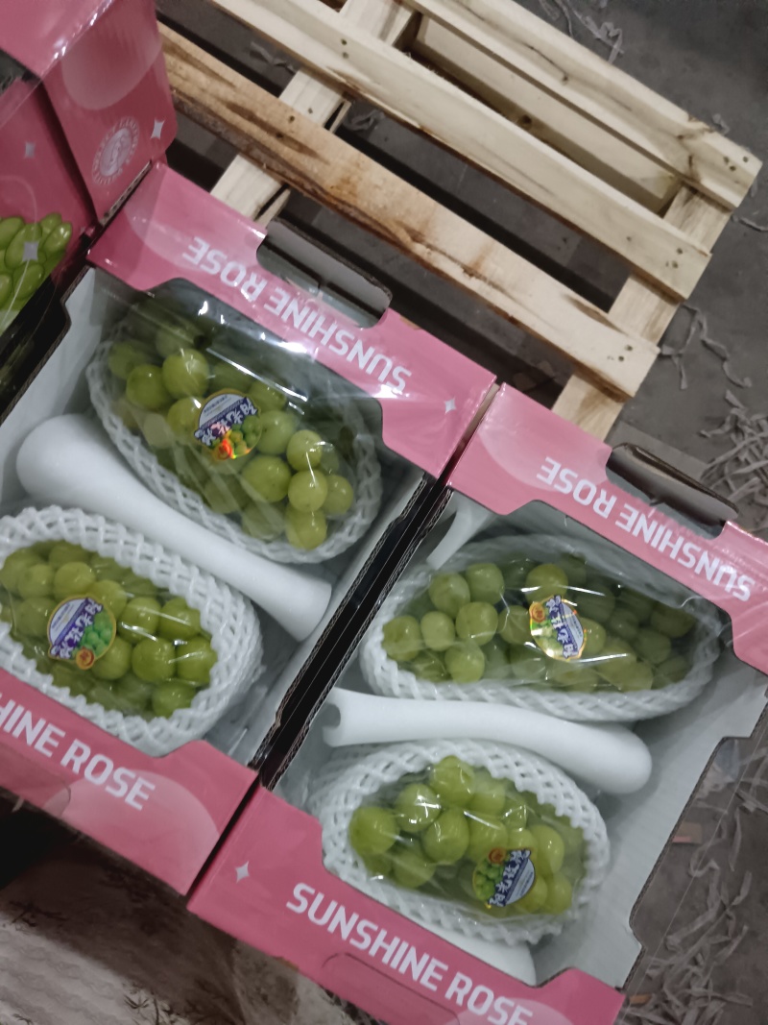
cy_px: 512
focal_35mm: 27
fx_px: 799
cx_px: 384
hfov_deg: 51.3
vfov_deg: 65.3
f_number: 1.9
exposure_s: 1/20
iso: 3166
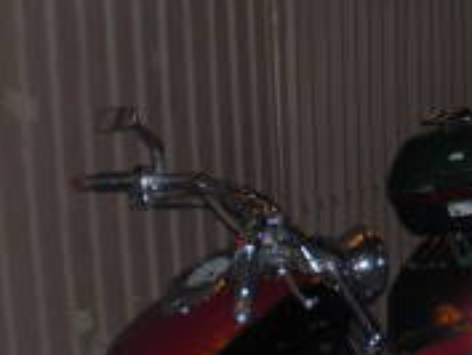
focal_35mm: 103
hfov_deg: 18.1
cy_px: 200
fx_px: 1405
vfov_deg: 14.4
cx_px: 576
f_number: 3.1
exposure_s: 1/60
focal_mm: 6.3
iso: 200
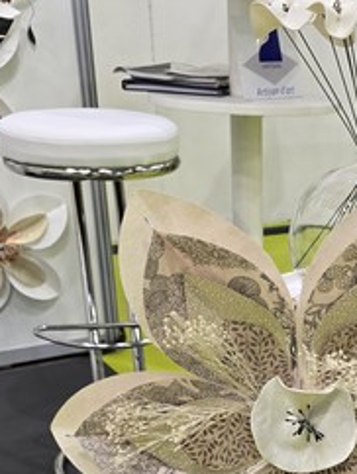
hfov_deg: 24.5
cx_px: 357
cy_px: 454
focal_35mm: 57
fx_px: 782
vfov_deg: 31.6
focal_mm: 6.3
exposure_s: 1/100
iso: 160
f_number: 1.7
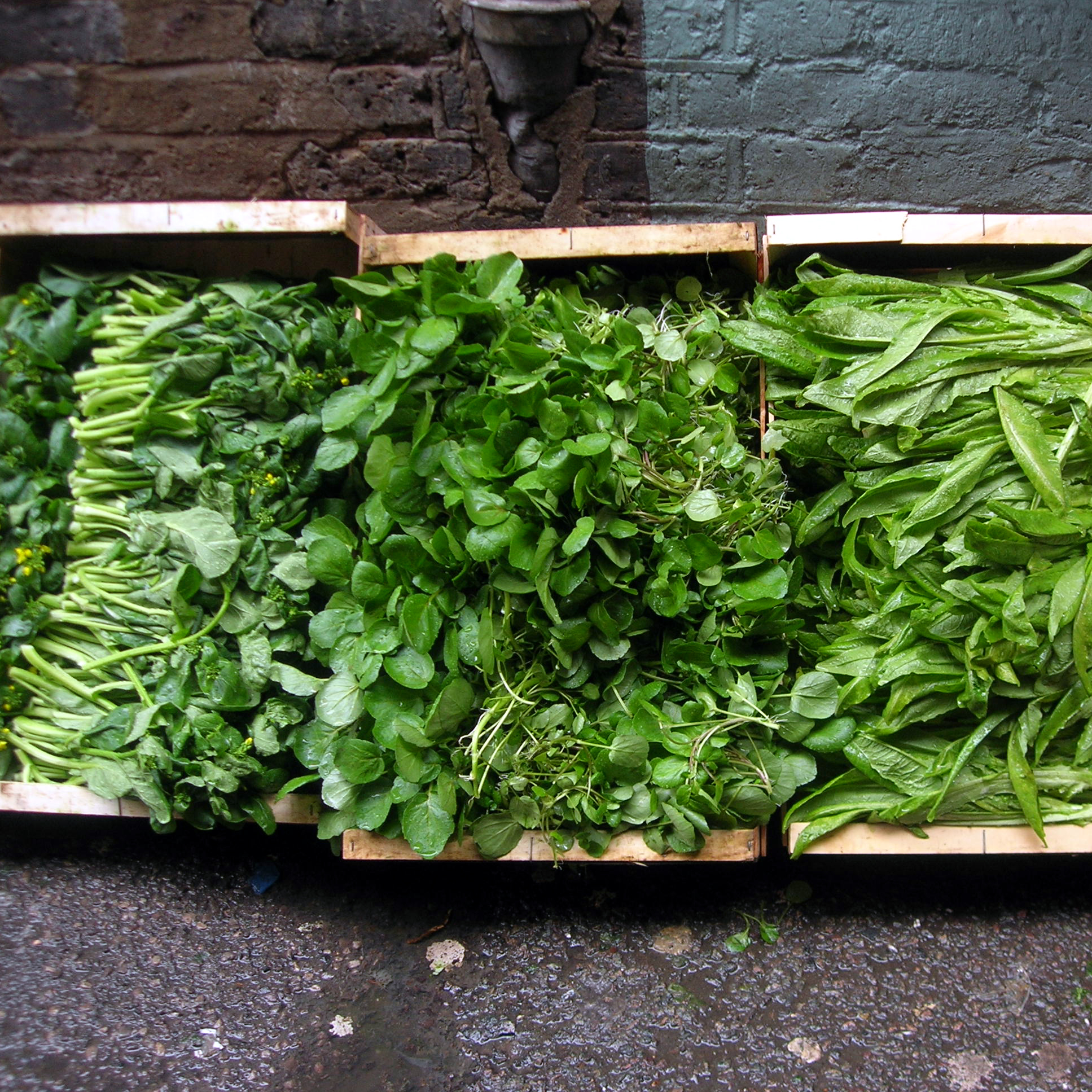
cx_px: 727
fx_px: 1606
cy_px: 548
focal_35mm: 45
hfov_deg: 37.2
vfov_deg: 37.6
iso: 67
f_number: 2.8
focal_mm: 7.8
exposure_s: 1/30
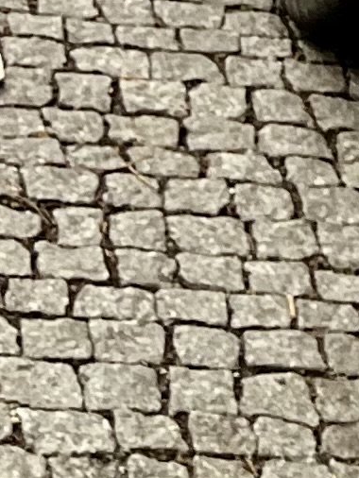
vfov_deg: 7.9
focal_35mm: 207
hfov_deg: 6.3
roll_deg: -18.8
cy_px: -1097
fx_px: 2860
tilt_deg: -1.1
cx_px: 1231
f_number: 1.6
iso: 125
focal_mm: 5.1
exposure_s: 1/100
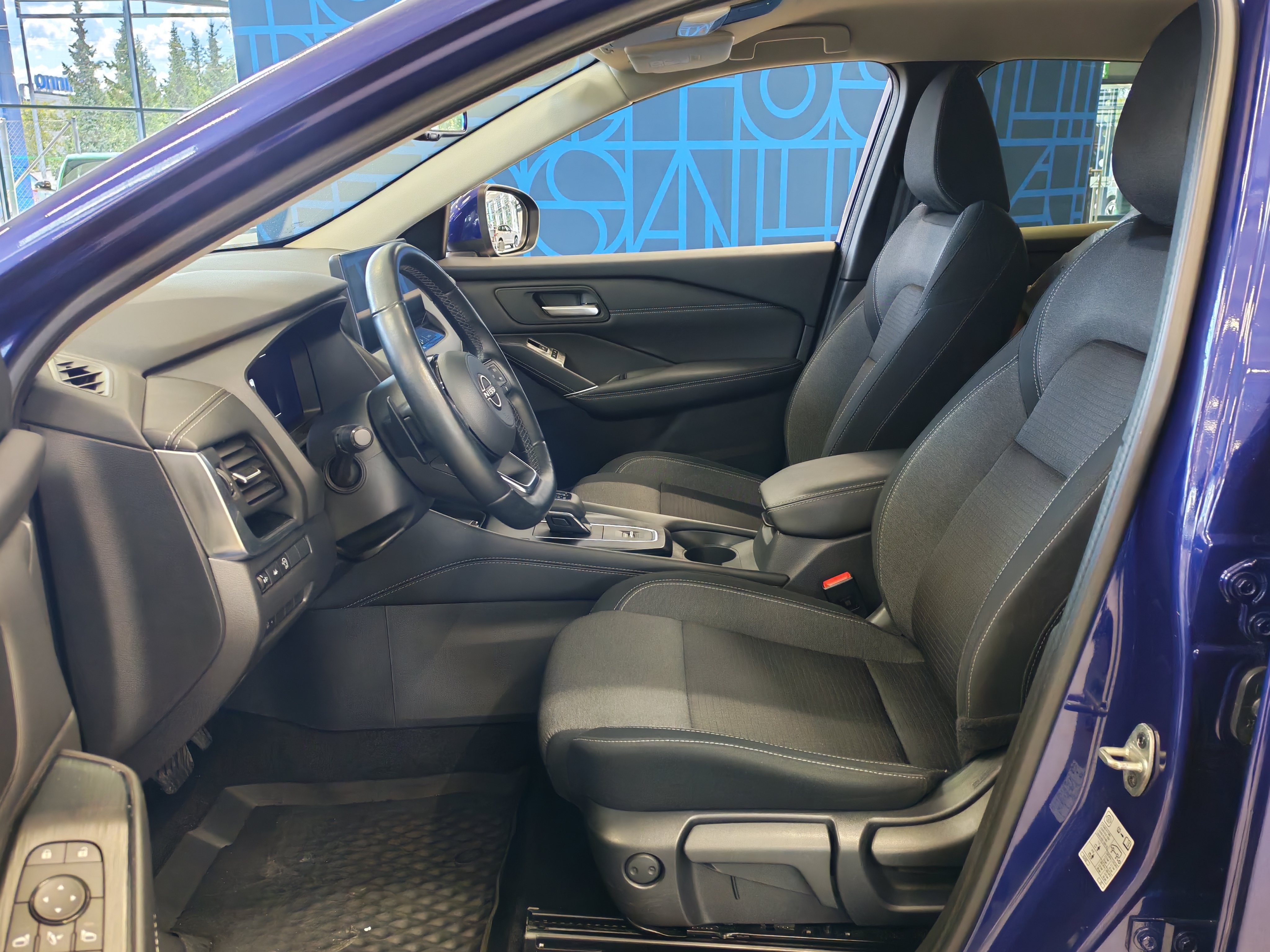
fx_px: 1137
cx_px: 635
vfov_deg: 45.4
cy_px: 476
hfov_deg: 58.4
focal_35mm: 31
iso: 800
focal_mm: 6.12
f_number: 1.9
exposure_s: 1/100
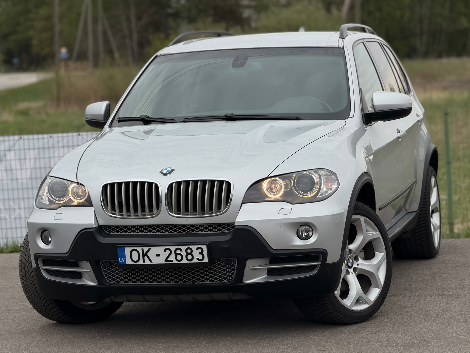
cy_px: 176
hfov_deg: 19.6
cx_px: 235
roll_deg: -0.2
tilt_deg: -4.9
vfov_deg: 14.8
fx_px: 1358
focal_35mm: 100
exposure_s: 1/638
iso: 40
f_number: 2.8
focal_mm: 16.89
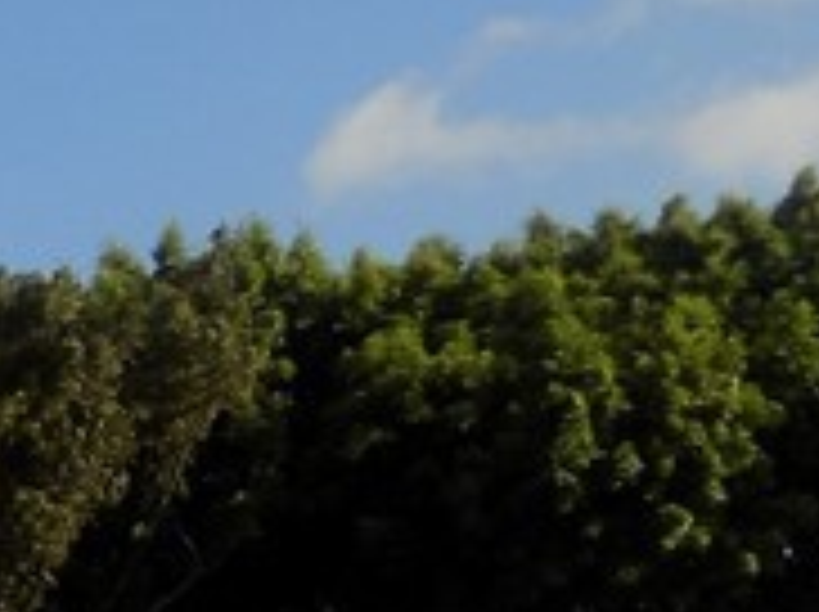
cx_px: -1161
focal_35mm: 152
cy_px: 1071
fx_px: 3592
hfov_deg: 11.0
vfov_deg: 9.3
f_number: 3.2
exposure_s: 1/1000
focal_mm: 4.8
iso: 80
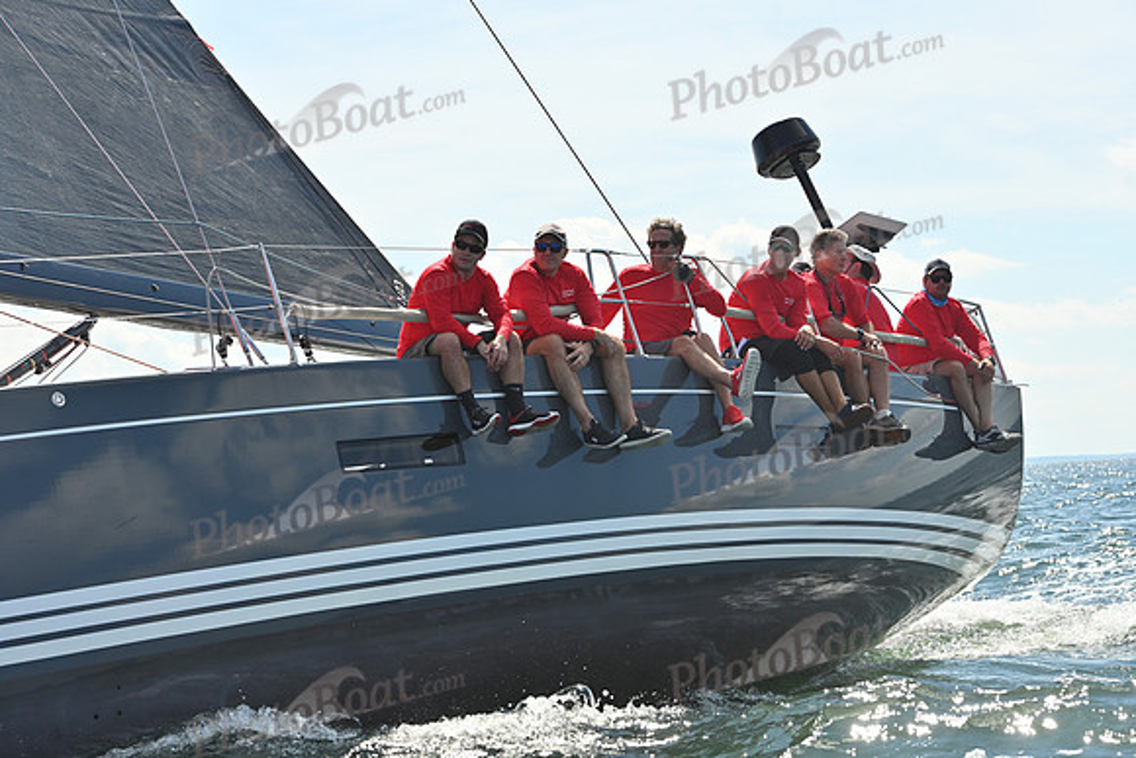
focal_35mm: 92
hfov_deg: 22.1
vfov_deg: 14.9
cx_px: 568
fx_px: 2904
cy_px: 379
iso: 250
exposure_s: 1/1000
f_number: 9
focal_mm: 92
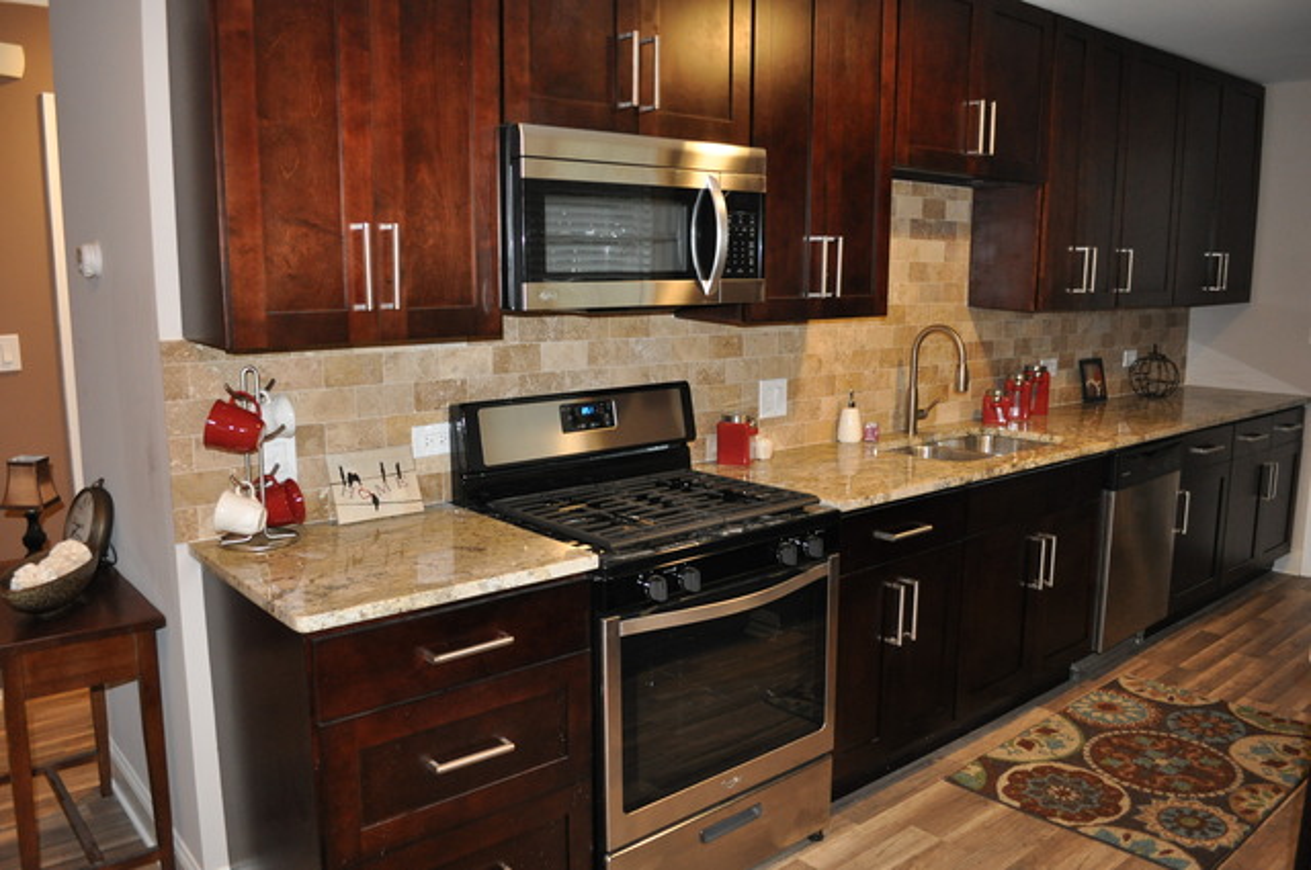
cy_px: 435
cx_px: 656
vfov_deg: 47.8
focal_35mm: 27
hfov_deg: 67.4
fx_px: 982
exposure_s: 1/60
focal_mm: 18
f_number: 3.5
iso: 800
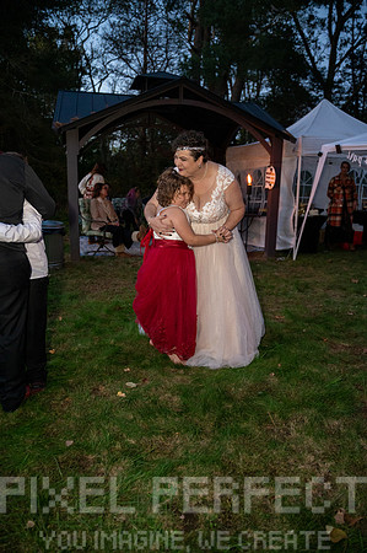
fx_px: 429
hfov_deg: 46.3
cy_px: 276
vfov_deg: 65.5
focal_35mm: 28
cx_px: 184
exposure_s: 1/60
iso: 5600
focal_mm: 28
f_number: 2.8
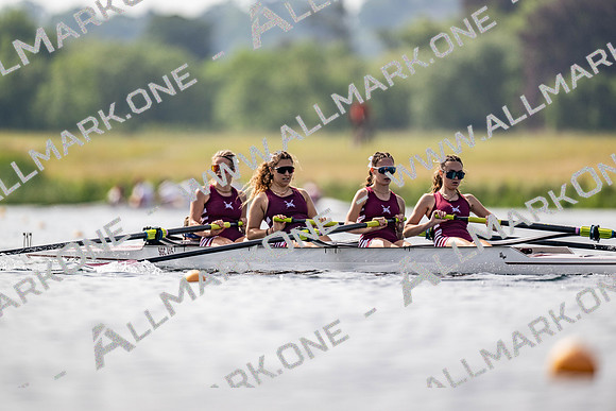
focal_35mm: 600
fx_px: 10274
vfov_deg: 2.3
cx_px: 308
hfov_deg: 3.4
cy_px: 206
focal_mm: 600
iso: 160
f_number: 4
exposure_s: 1/2500
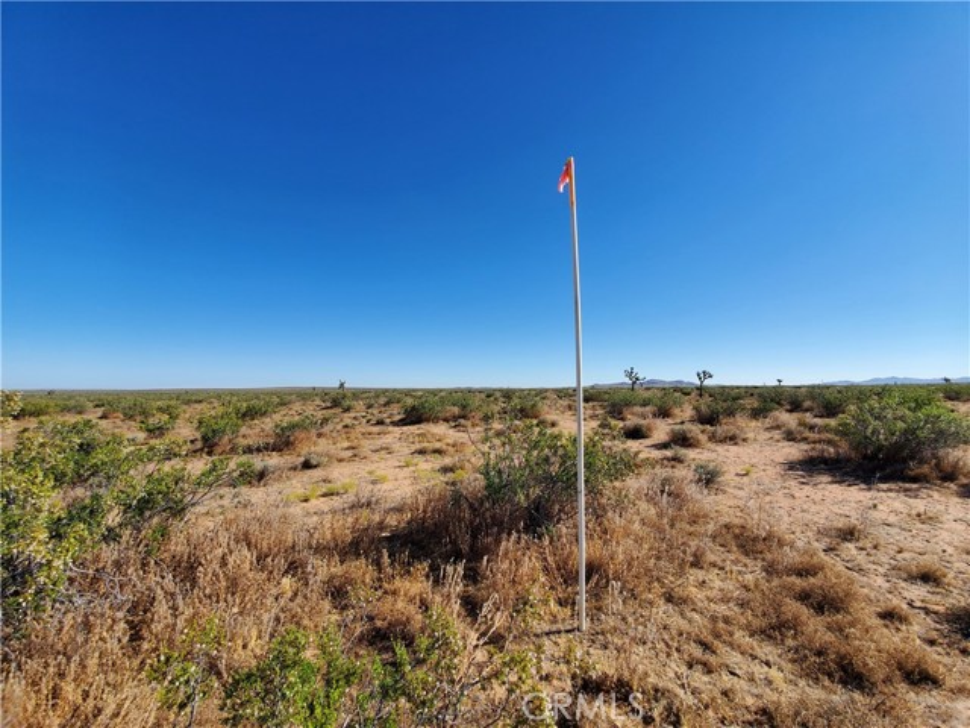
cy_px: 364
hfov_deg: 106.2
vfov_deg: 89.9
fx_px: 364
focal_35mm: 13
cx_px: 485
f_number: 2.2
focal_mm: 1.8
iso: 50
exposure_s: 1/1157
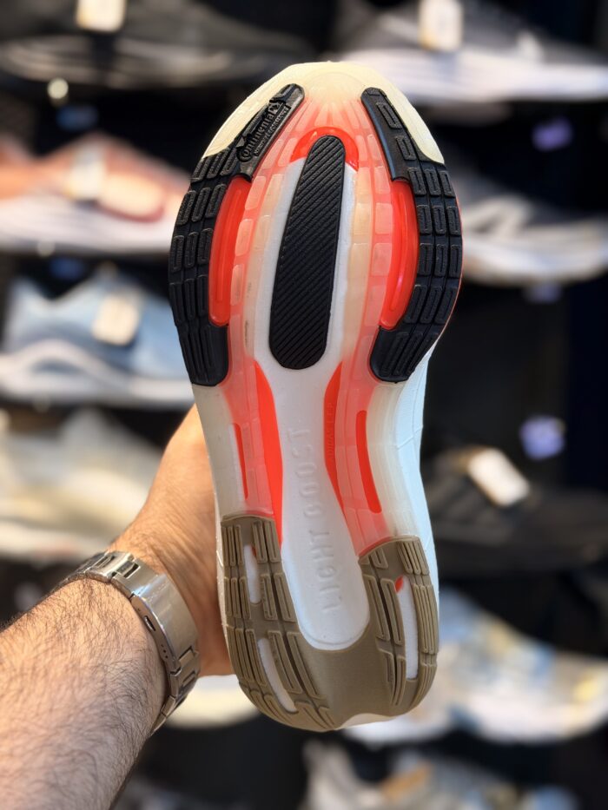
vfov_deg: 39.7
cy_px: 405
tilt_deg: -6.0
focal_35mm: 48
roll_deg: -0.7
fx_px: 1124
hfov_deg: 30.3
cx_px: 304
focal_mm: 6.76
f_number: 1.78
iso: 80
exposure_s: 1/100
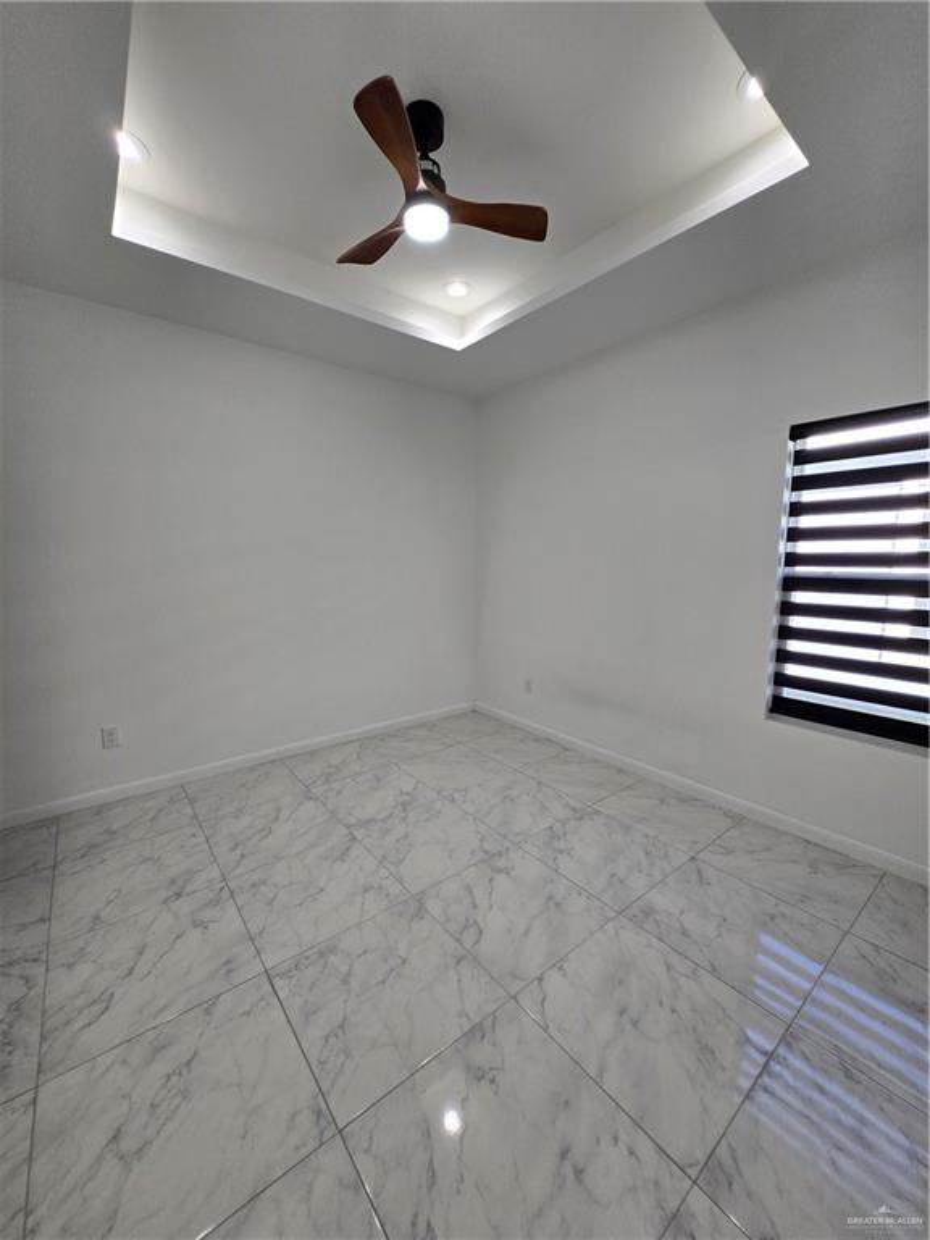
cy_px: 620
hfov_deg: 89.9
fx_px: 466
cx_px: 465
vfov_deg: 106.2
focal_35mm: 13
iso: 50
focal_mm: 1.7
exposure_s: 1/60
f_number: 2.2
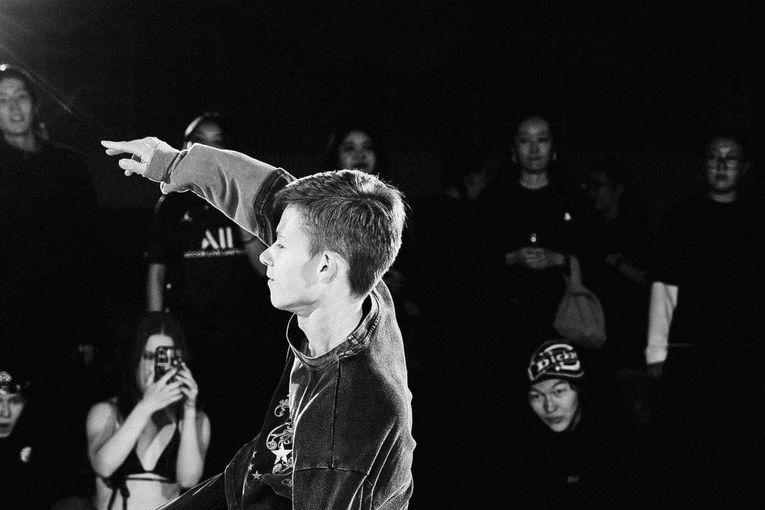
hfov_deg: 18.7
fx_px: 2316
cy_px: 356
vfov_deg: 12.5
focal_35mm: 109
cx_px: 308
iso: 3200
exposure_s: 1/800
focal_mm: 45
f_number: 2.8
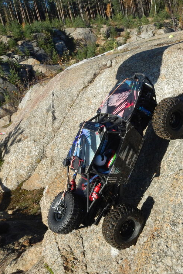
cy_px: 136
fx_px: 320
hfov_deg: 31.3
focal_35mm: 42
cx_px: 139
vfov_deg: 46.4
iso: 200
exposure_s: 1/400
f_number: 7.8
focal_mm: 5.5
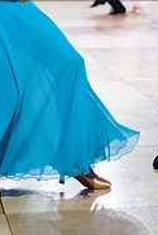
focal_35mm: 159
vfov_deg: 12.6
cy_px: -41
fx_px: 1043
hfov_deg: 8.7
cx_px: 102
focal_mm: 50
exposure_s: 1/400
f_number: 2
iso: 320
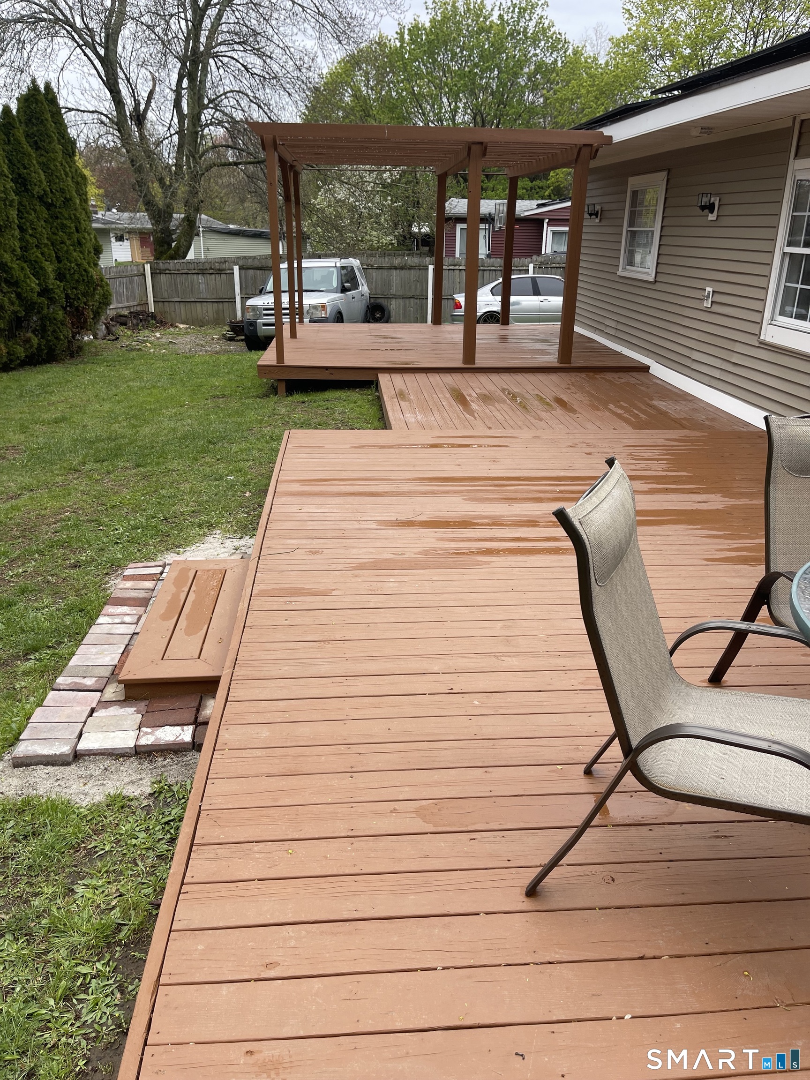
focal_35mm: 25
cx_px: 405
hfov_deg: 54.9
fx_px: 780
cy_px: 540
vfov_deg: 69.4
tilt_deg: -21.3
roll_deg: -1.5
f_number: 1.6
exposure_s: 1/642
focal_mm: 5.1
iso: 32
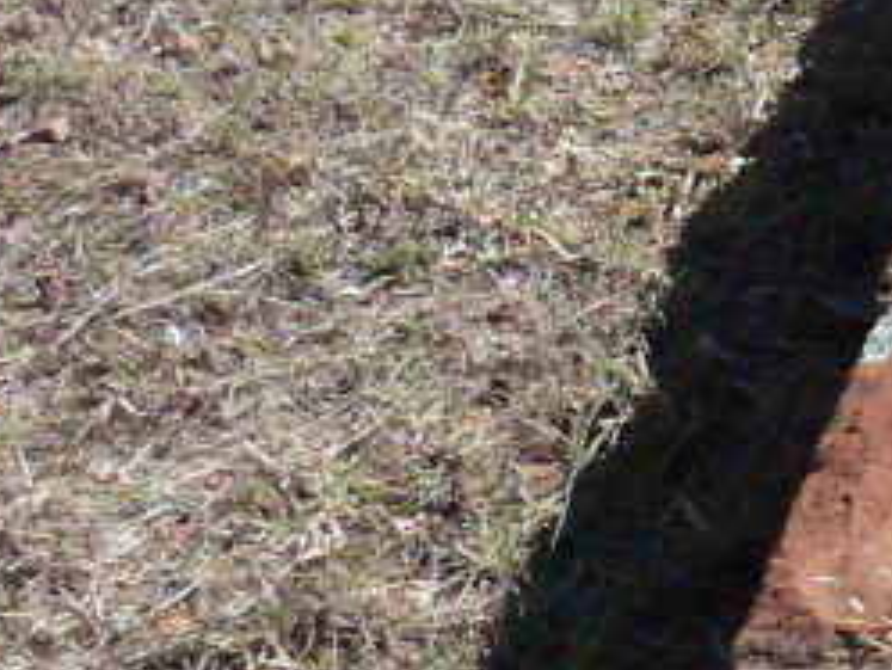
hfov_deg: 10.8
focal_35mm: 164
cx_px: 1922
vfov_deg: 9.1
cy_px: 351
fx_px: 4228
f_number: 3.1
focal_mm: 6.3
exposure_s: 1/640
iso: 64
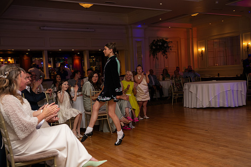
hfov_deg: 48.4
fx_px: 279
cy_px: 84
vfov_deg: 33.4
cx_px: 126
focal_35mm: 40
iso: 500
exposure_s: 1/160
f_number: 3.5
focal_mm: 40
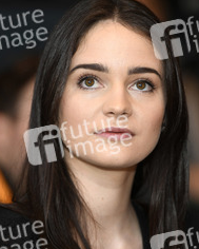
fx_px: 2340
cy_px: 193
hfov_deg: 4.9
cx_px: 108
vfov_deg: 6.1
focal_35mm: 318
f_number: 3.2
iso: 1250
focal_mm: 200
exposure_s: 1/200
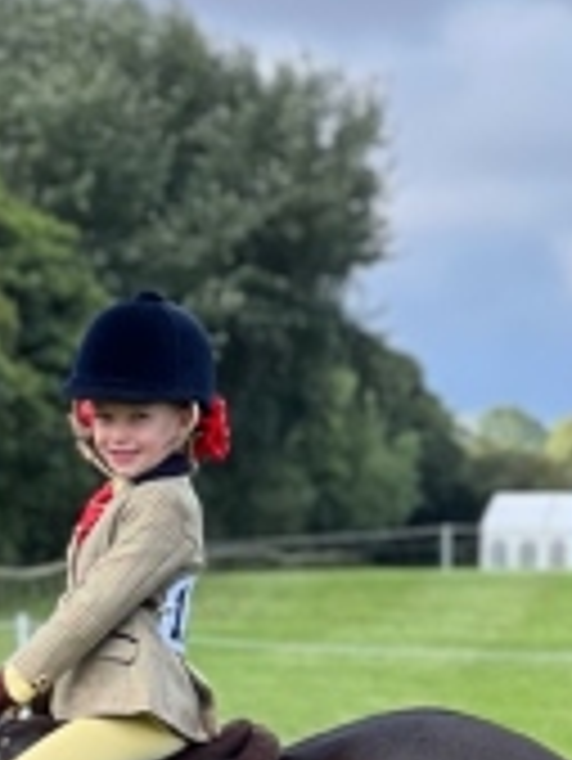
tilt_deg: -1.0
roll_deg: -0.3
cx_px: -243
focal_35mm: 273
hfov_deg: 5.4
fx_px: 6007
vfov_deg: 7.2
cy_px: 670
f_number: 2.8
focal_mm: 9
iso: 32
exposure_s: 1/174
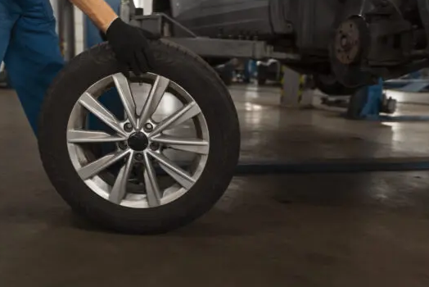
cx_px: 189
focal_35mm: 41
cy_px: 107
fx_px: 489
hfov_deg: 47.3
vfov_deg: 32.5
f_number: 2.8
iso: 1250
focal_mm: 28
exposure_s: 1/160
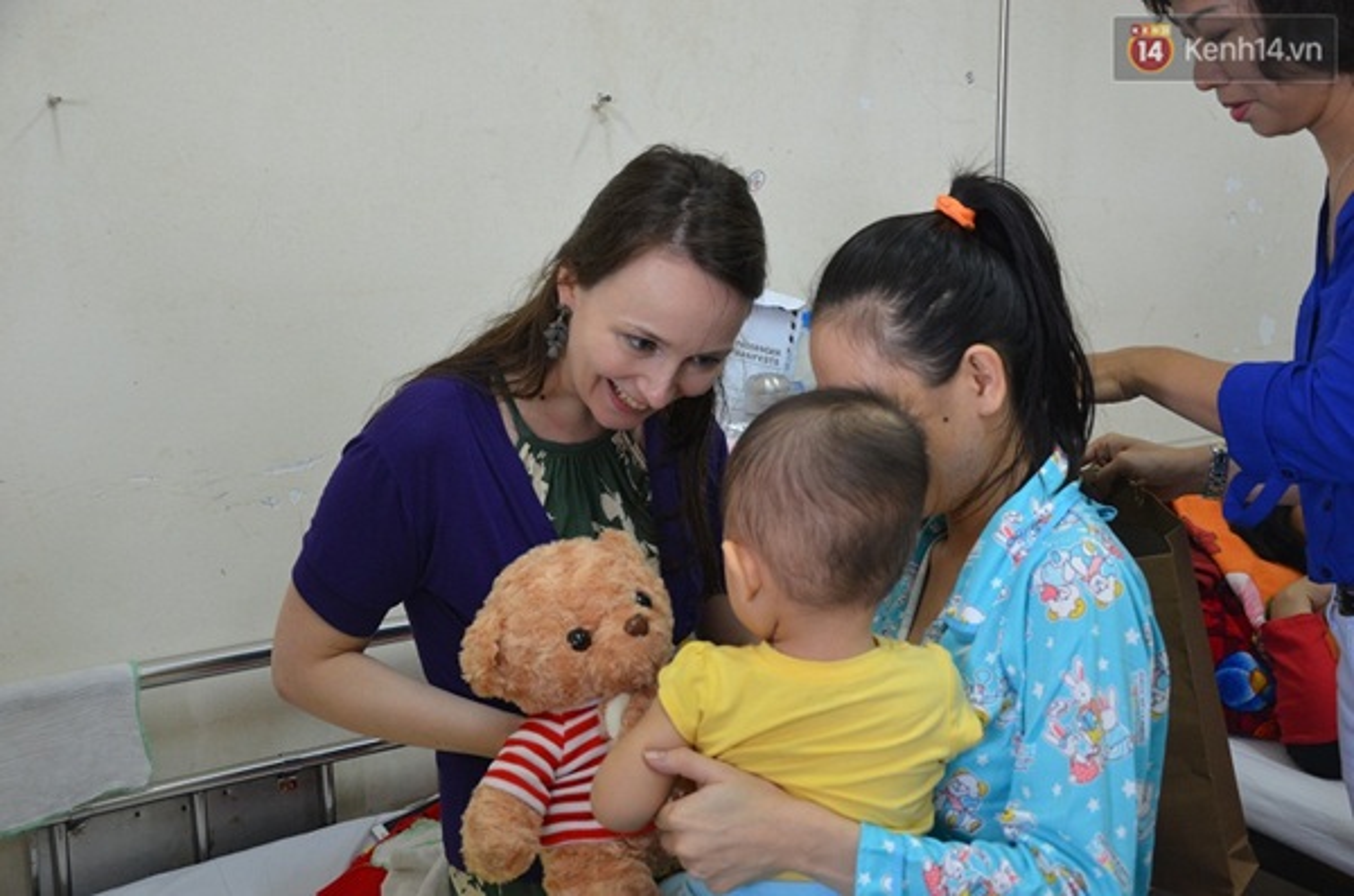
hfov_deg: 43.7
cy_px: 448
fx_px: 1688
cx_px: 677
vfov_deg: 29.7
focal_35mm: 45
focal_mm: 30
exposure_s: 1/50
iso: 800
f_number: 4.2
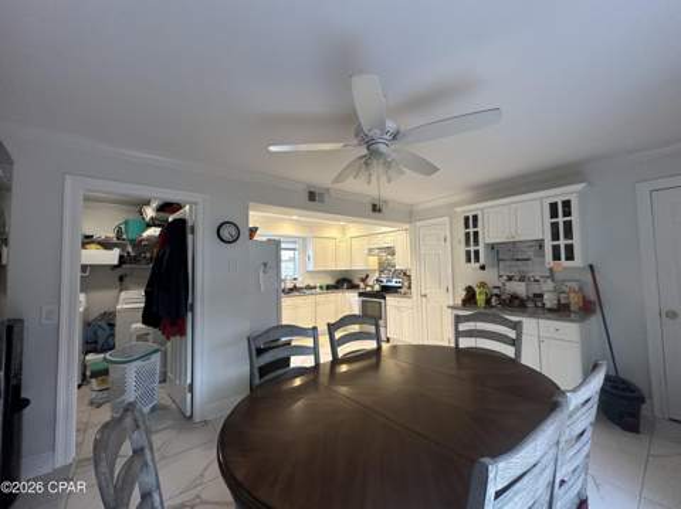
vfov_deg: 85.6
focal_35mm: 14
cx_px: 340
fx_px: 275
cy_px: 254
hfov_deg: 102.1
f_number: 2.2
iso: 250
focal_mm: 2.22
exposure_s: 1/120
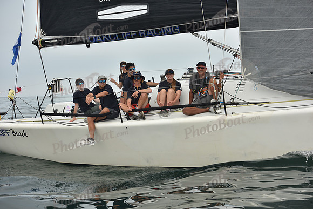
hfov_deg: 26.0
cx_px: 156
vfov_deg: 17.5
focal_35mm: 78
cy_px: 104
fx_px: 678
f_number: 5
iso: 250
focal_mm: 78
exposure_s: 1/640
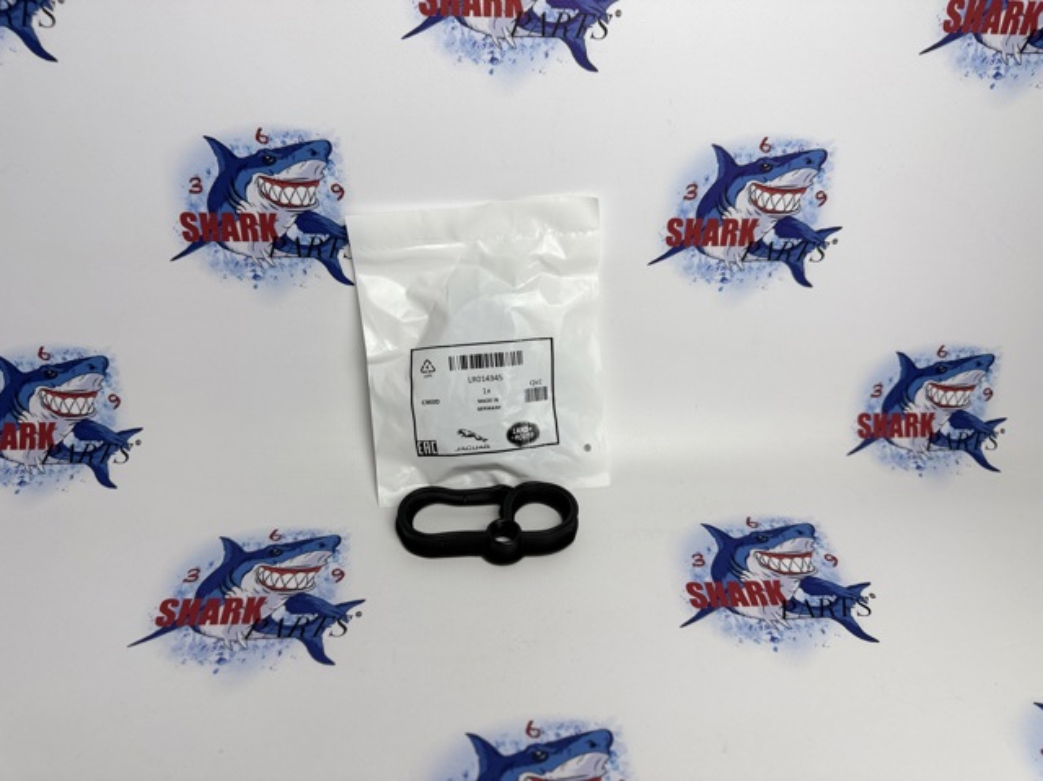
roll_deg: -3.3
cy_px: 390
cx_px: 522
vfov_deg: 56.8
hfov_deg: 71.6
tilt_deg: -38.1
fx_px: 723
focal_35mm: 24
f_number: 1.78
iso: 80
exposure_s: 1/491
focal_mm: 6.76
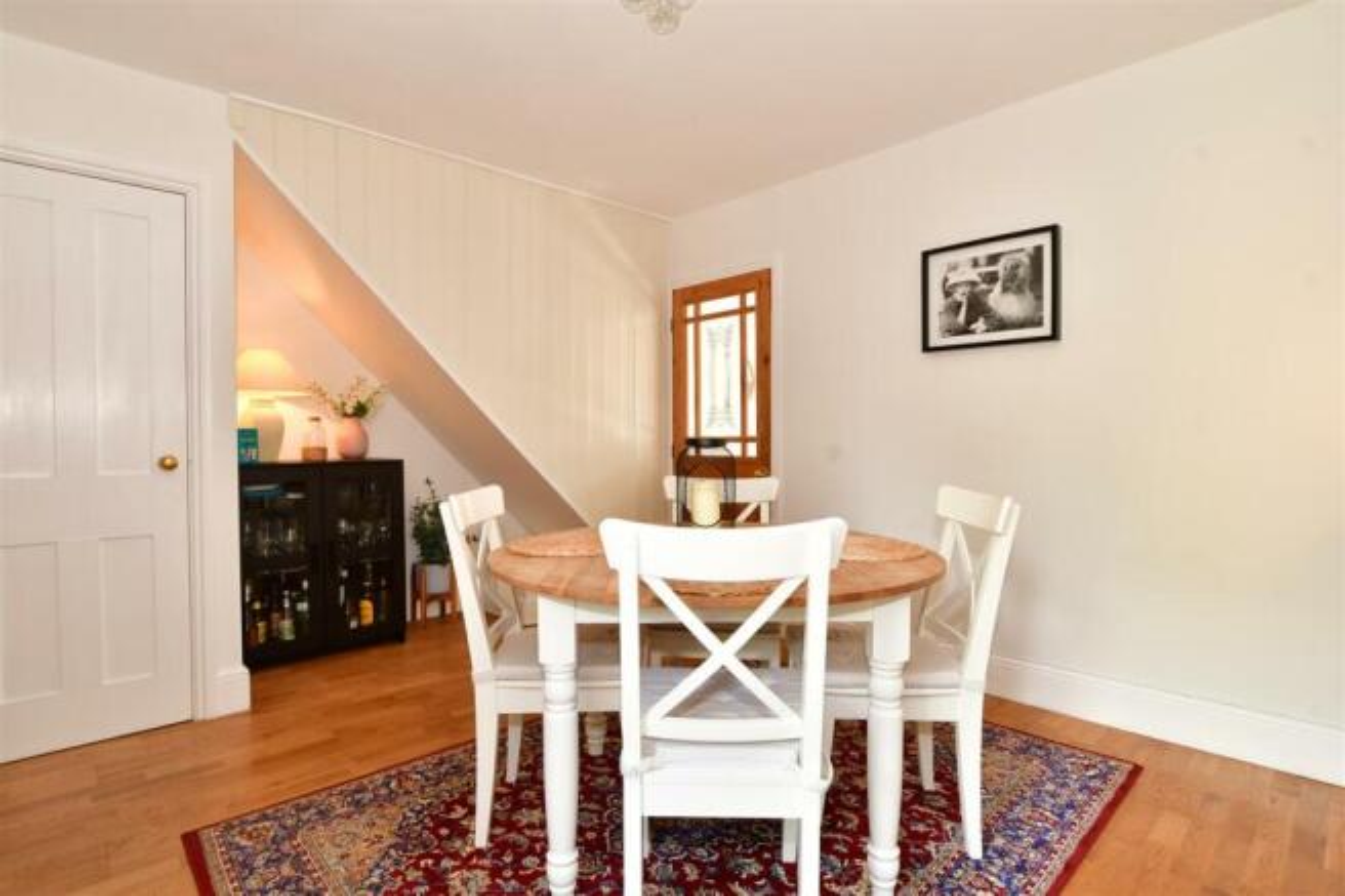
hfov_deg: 90.0
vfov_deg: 67.4
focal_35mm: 18
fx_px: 672
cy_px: 448
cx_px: 672
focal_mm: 12
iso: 200
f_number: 8
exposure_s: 1/5
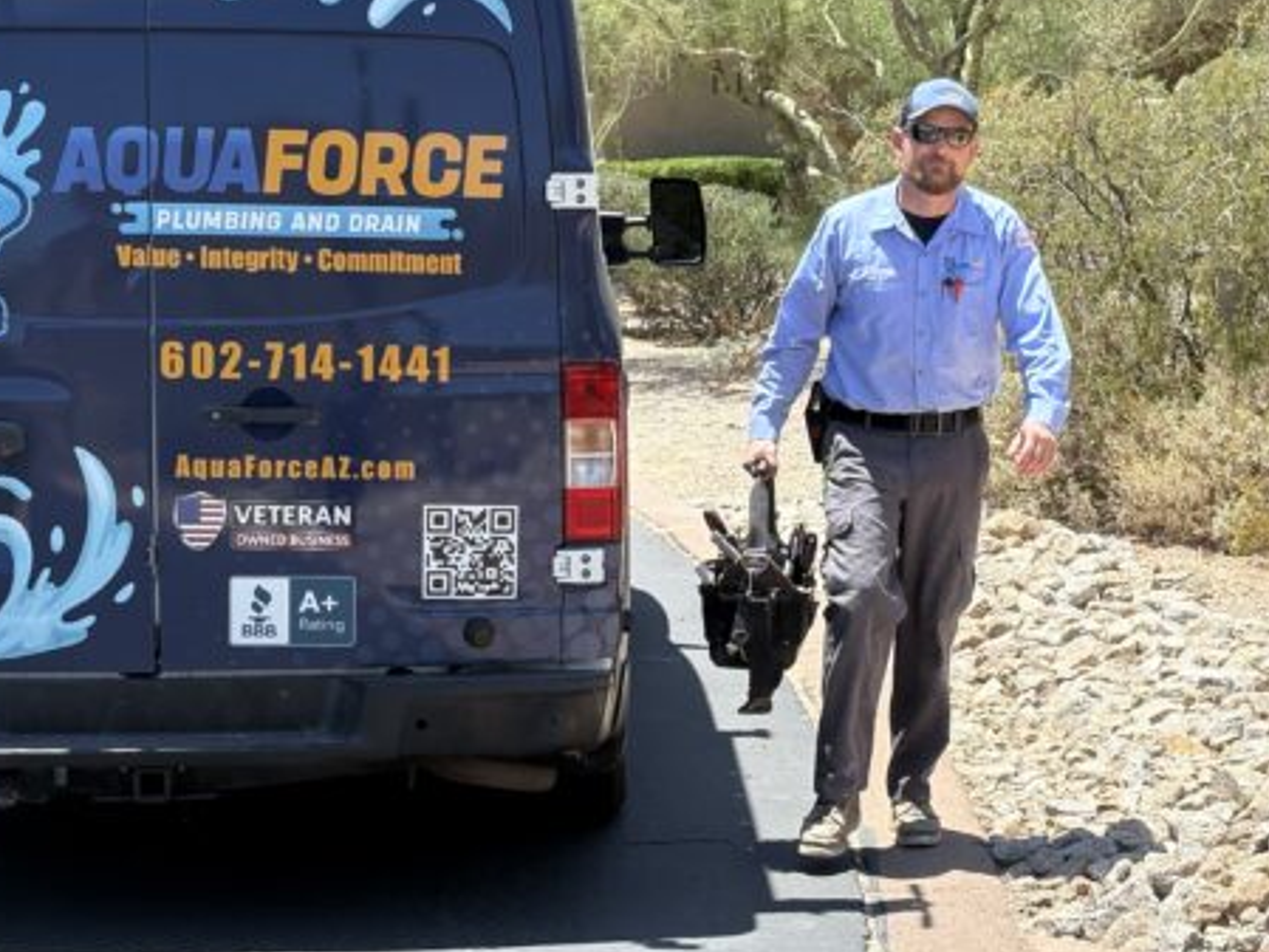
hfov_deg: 22.0
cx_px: 774
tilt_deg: -7.9
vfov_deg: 16.6
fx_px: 3264
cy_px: 528
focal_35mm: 89
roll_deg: +1.5
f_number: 1.6
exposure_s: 1/2012
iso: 32
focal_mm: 5.96
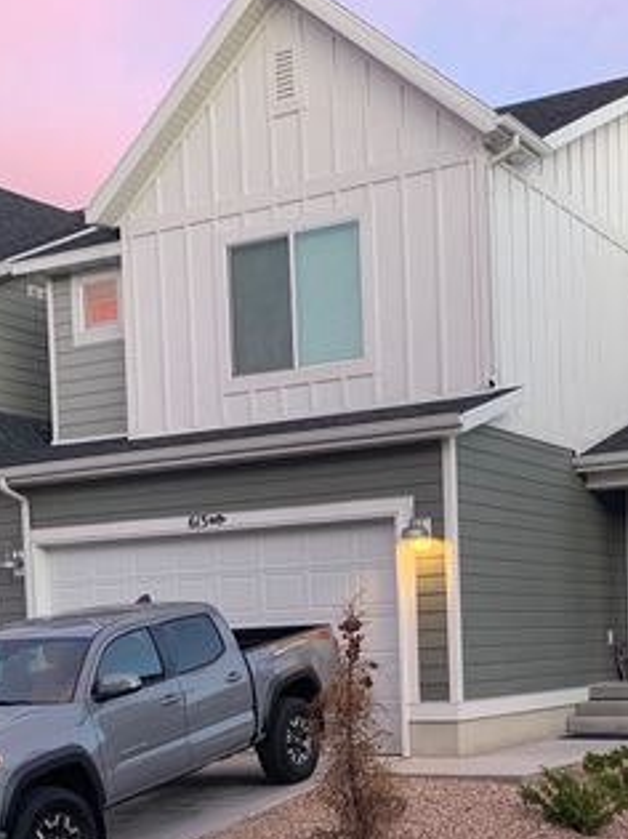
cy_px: 718
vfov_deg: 33.5
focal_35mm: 55
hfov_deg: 26.3
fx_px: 1331
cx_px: 442
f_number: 1.8
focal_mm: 4.25
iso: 125
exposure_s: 1/60
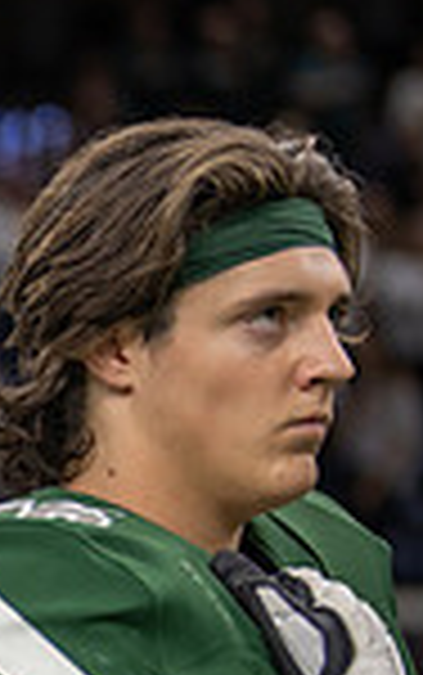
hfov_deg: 6.0
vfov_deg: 9.8
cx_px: -567
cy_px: 806
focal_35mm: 211
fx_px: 3884
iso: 160
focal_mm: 50
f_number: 1.2
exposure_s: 1/500
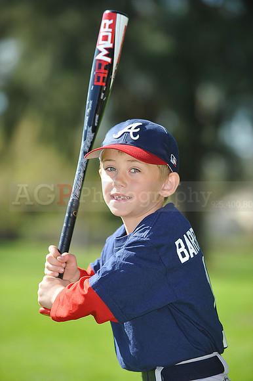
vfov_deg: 10.3
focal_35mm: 200
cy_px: 190
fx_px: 2111
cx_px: 126
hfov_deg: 6.9
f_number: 4.5
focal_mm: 200
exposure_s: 1/640
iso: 200
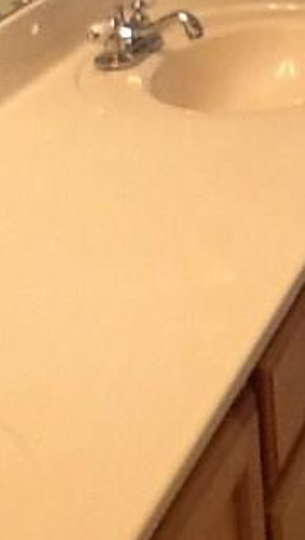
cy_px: -2
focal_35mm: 145
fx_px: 2079
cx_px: 550
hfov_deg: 8.1
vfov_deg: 14.6
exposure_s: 1/40
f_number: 2.4
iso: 50
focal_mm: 2.03
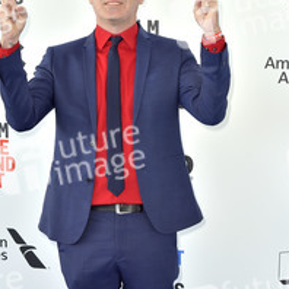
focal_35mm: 120
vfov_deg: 14.4
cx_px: 113
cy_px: 234
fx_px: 1133
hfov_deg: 14.5
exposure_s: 1/320
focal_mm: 70
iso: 500
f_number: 6.3
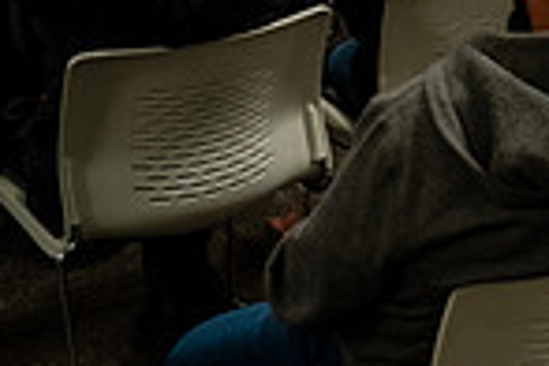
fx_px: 1449
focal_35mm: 95
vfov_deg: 13.5
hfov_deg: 17.0
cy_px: -200
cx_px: 1031
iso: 6400
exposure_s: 1/125
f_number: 5.6
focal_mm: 24
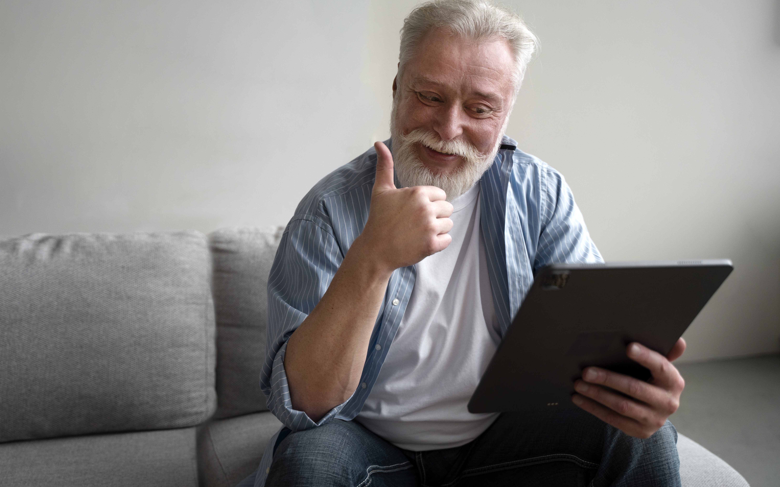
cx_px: 389
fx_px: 914
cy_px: 235
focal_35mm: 43
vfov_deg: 29.9
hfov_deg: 46.2
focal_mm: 42
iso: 640
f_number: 2.8
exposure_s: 1/640
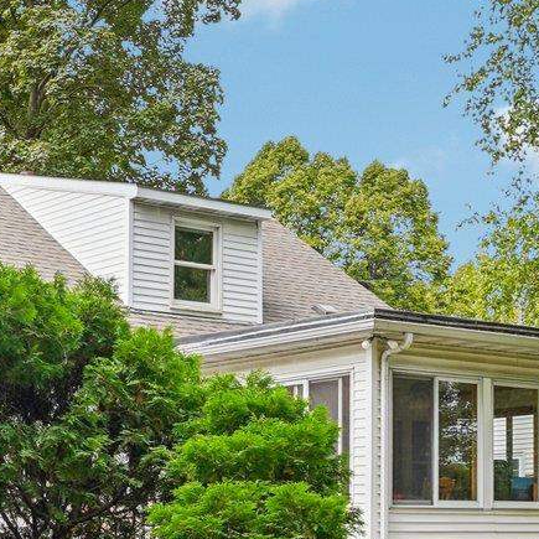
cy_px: 184
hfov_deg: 23.2
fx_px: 1268
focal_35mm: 72
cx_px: 22
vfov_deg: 23.9
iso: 100
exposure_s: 1/80
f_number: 8
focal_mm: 18
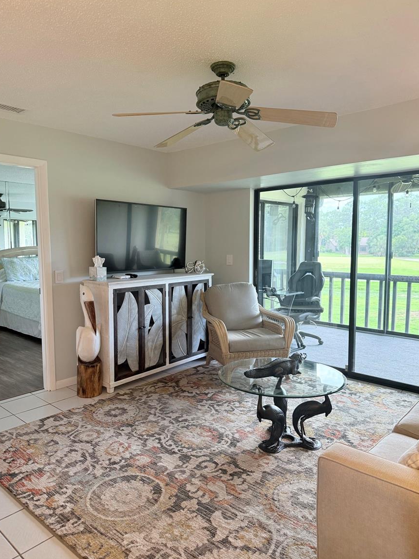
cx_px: 204
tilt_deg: -4.2
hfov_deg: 54.9
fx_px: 403
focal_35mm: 25
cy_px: 278
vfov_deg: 69.4
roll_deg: +0.4
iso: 200
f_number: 1.78
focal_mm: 6.76
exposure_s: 1/166
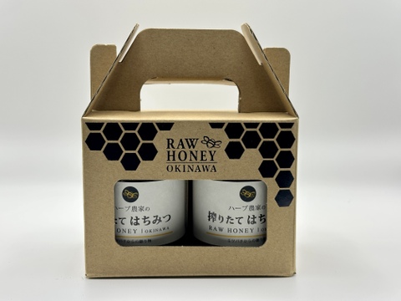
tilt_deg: -9.3
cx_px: 200
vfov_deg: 30.3
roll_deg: -0.2
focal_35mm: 48
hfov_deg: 39.7
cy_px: 150
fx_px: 556
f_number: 1.78
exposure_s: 1/121
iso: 80
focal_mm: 6.86
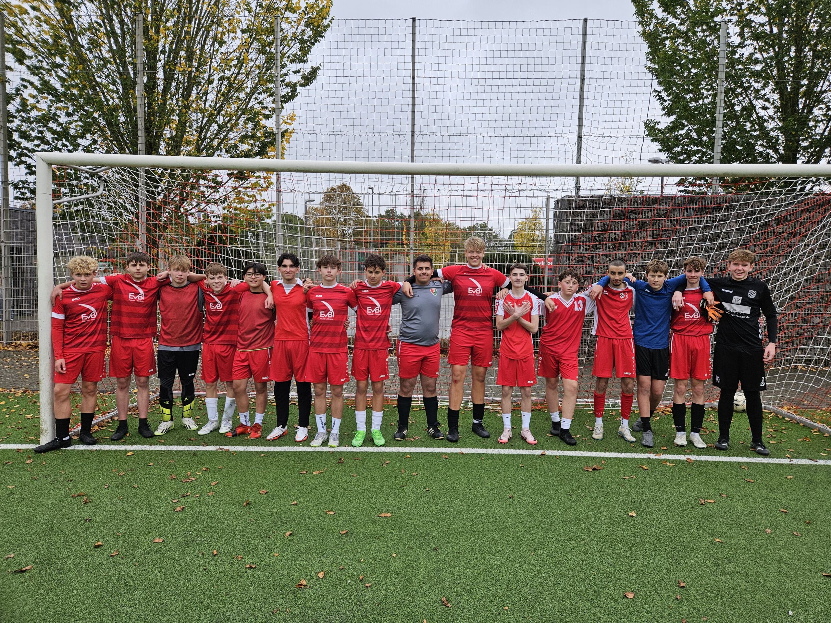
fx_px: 552
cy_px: 312
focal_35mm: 23
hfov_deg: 73.9
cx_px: 416
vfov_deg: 58.9
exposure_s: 1/719
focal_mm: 5.4
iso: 50
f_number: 1.8
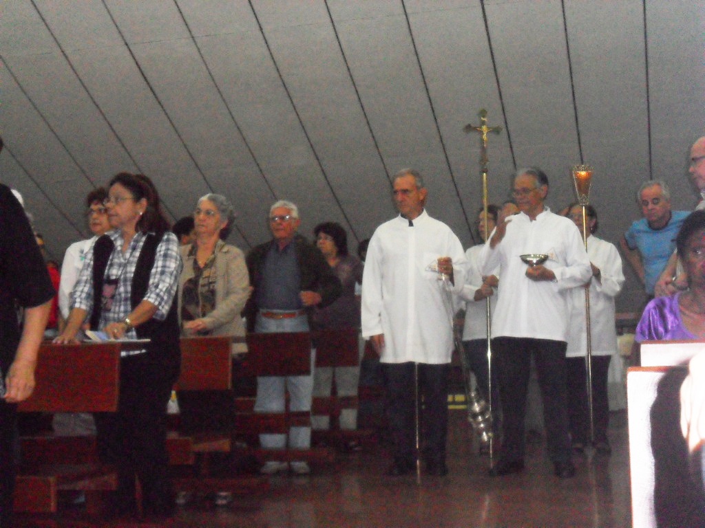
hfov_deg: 36.8
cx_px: 352
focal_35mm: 52
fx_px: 1059
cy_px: 264
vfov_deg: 28.0
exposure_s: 1/60
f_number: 5
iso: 400
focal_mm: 9.3
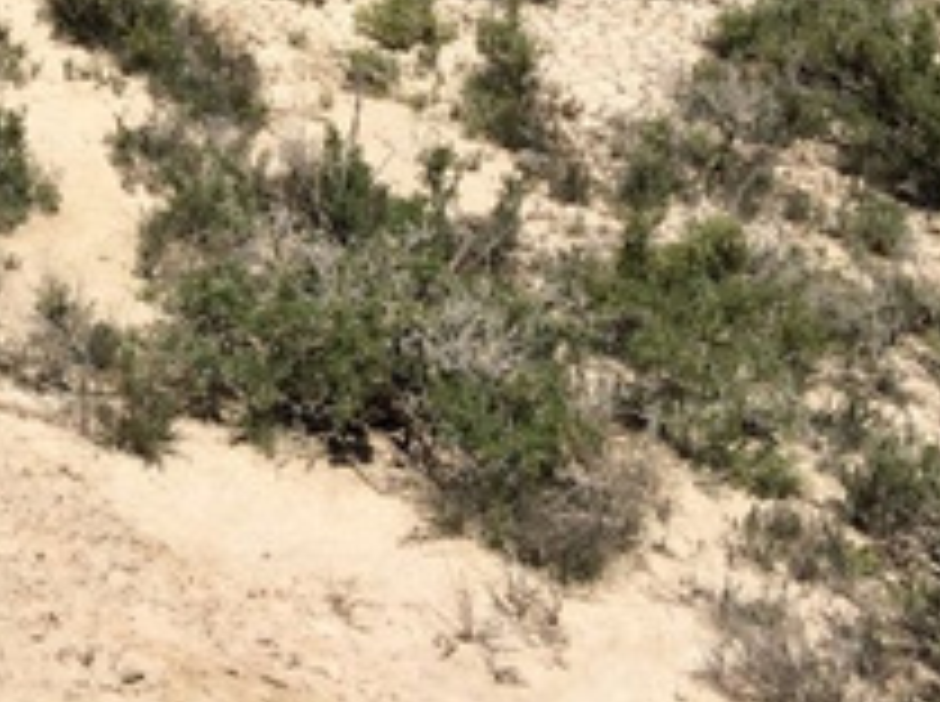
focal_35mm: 89
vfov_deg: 15.2
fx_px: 2413
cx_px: -256
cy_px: -369
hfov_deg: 20.3
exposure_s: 1/4566
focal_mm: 4.15
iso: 32
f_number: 2.2
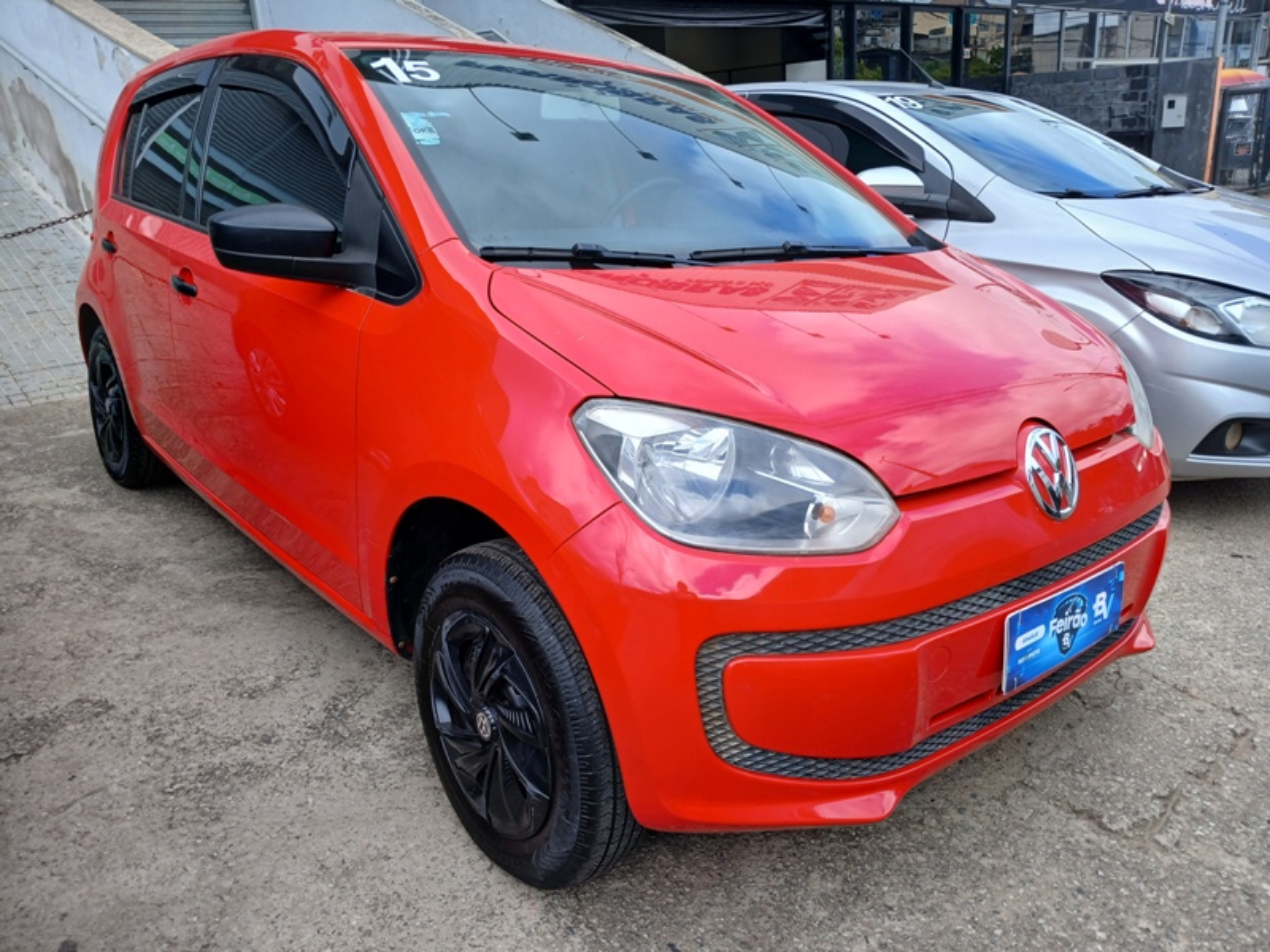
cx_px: 635
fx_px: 954
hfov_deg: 67.3
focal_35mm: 26
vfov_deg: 53.1
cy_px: 476
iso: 20
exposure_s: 1/303
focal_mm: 3.98
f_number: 1.8
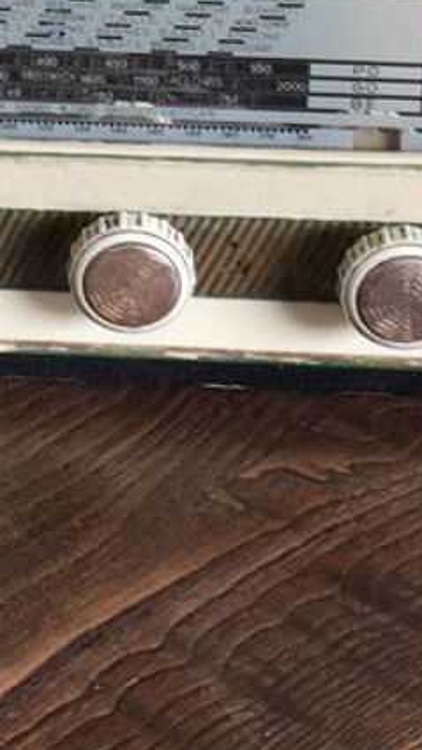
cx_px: -64
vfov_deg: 20.0
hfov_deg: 12.0
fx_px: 1970
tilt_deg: -21.2
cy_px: -199
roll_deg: +0.8
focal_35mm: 99
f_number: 2.2
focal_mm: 4.15
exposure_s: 1/33
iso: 64
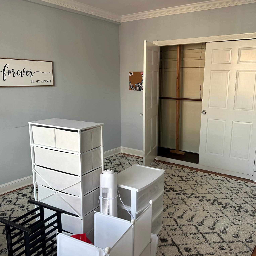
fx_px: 259
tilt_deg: -11.0
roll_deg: -0.2
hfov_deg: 52.5
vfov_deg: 52.5
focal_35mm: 31
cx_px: 134
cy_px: 128
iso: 100
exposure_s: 1/121
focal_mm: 5.7
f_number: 1.5
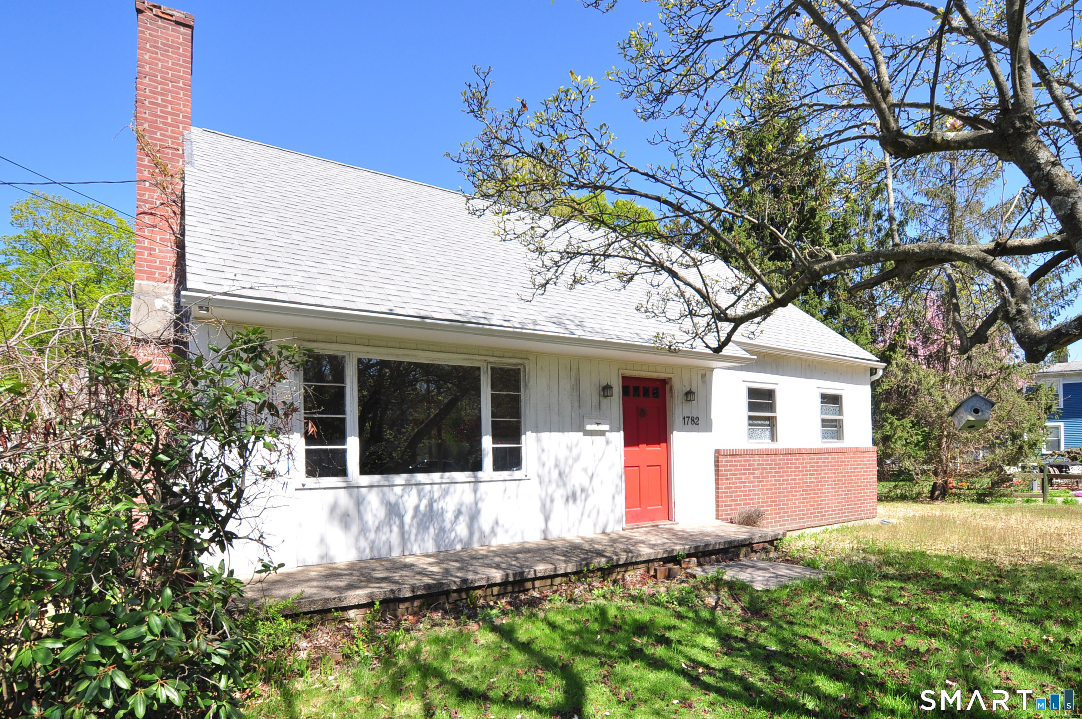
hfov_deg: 100.5
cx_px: 541
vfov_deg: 77.2
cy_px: 360
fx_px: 450
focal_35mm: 15
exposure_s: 1/200
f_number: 8
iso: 200
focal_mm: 10
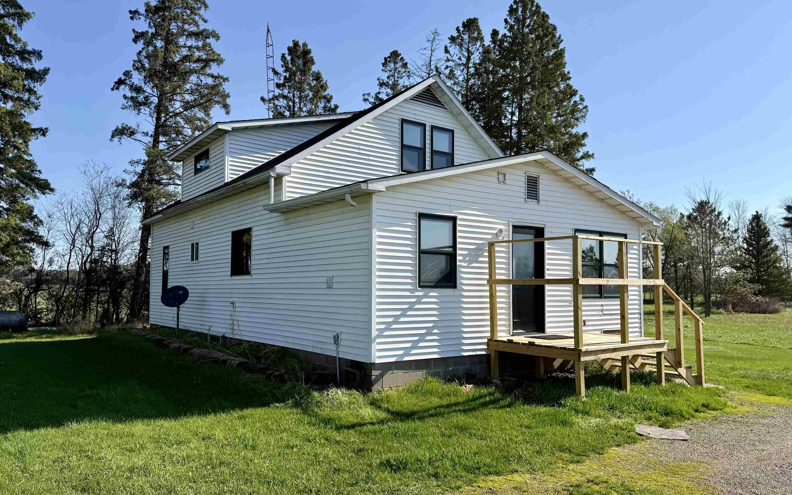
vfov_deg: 47.6
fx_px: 561
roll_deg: +0.2
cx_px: 392
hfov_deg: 70.4
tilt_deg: +3.8
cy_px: 264
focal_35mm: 26
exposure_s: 1/4405
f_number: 1.78
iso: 80
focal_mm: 6.76
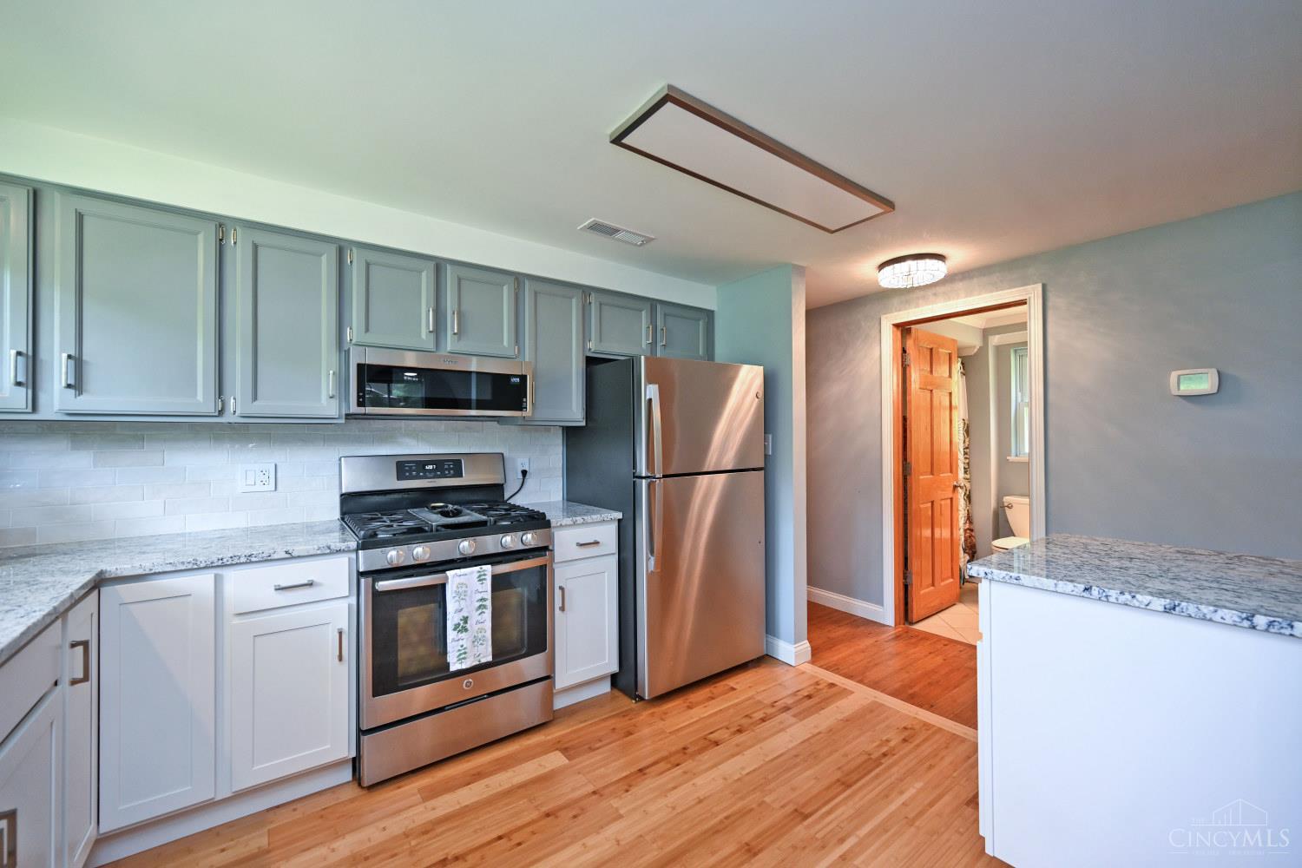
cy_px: 434
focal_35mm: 14
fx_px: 506
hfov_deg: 104.3
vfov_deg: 81.2
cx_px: 651
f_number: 4
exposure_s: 1/60
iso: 640
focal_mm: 14
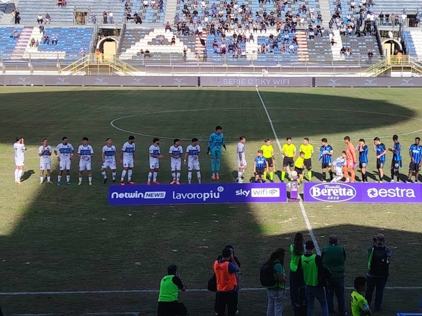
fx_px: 890
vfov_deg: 20.2
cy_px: 133
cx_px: 282
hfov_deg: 26.5
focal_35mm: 73
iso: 100
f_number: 1.75
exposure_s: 1/1234
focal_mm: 5.25
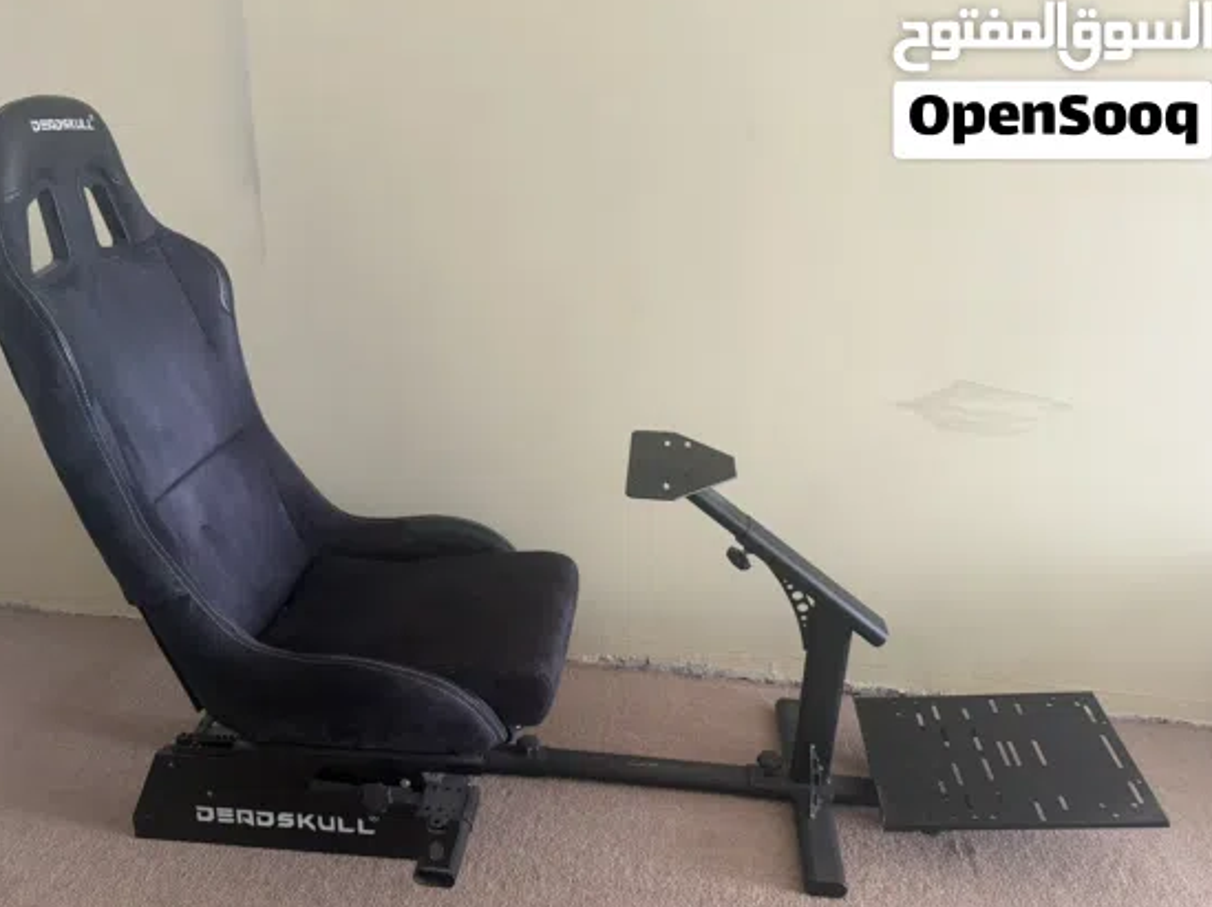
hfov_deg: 63.4
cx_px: 561
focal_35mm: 28
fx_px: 980
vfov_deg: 49.7
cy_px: 477
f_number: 1.78
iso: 400
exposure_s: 1/60
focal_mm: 6.76
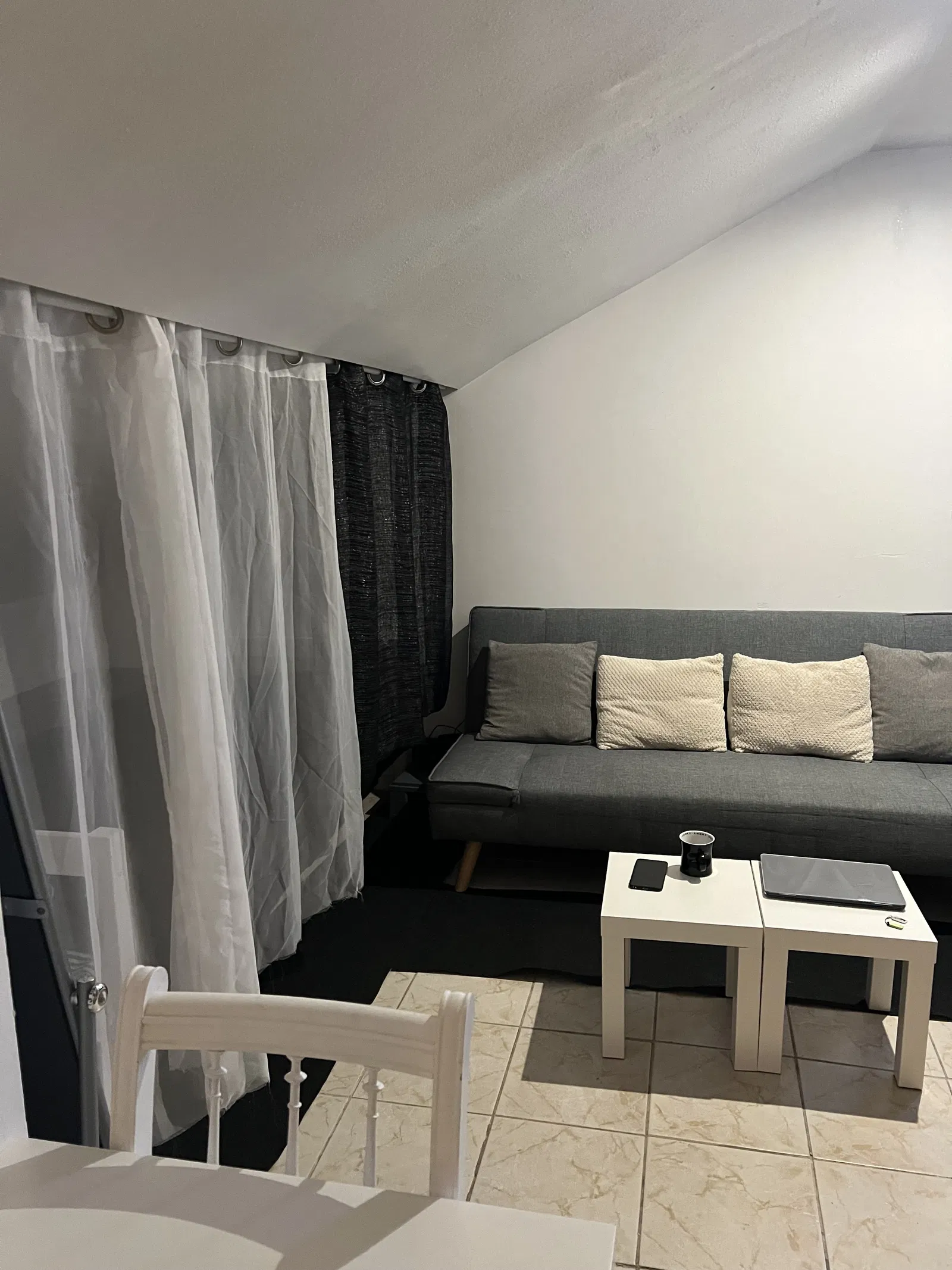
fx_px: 953
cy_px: 635
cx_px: 476
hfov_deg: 53.1
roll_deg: +1.3
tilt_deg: -9.4
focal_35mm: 26
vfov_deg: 67.3
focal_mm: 5.7
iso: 500
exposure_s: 1/58
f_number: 1.5
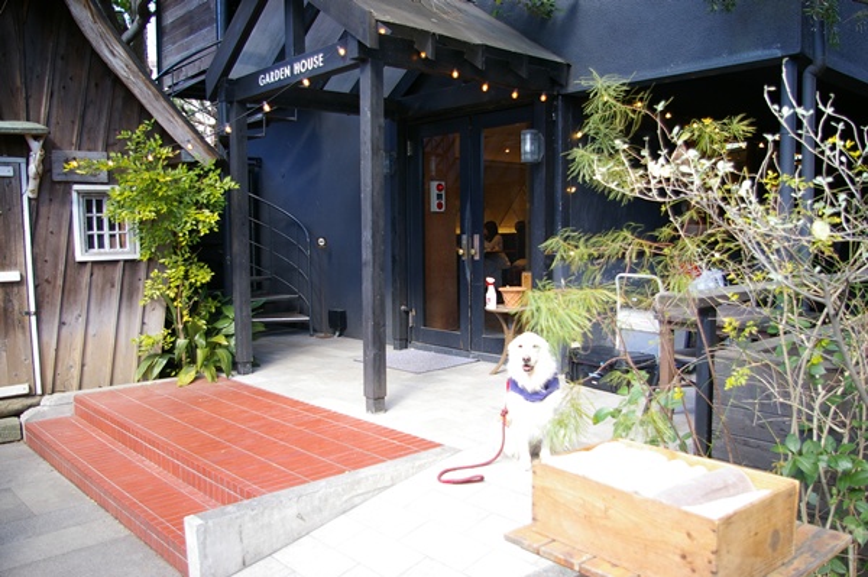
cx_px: 434
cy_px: 288
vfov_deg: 43.5
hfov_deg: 62.0
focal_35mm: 30
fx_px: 723
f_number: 4.5
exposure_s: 1/60
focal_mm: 20
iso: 200
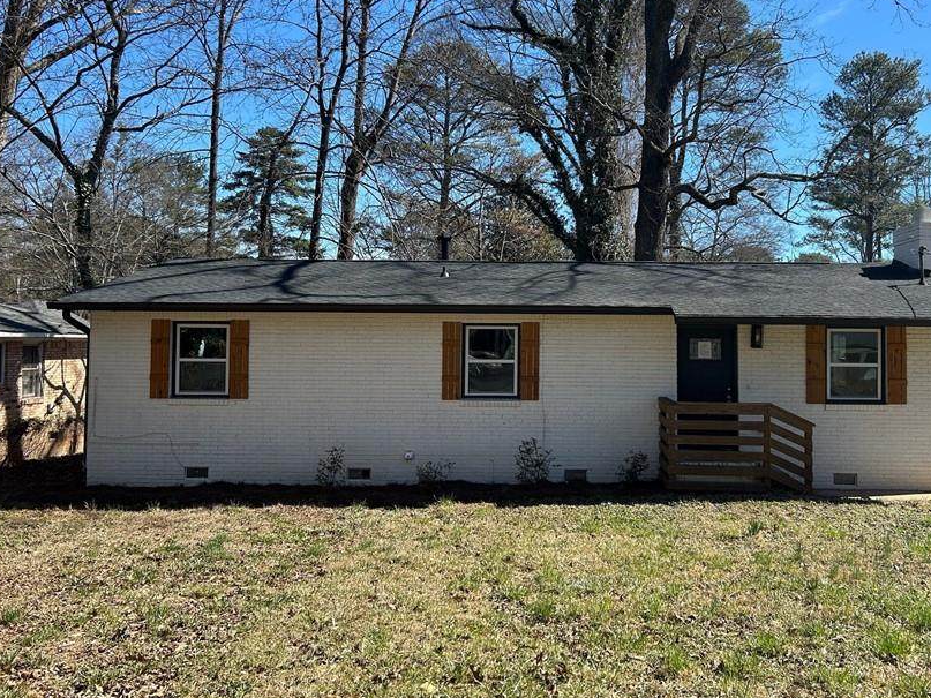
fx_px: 887
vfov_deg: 42.9
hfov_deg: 55.1
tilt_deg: +2.0
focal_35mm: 33
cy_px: 306
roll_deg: +0.0
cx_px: 540
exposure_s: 1/2123
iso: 50
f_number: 1.5
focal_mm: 5.7
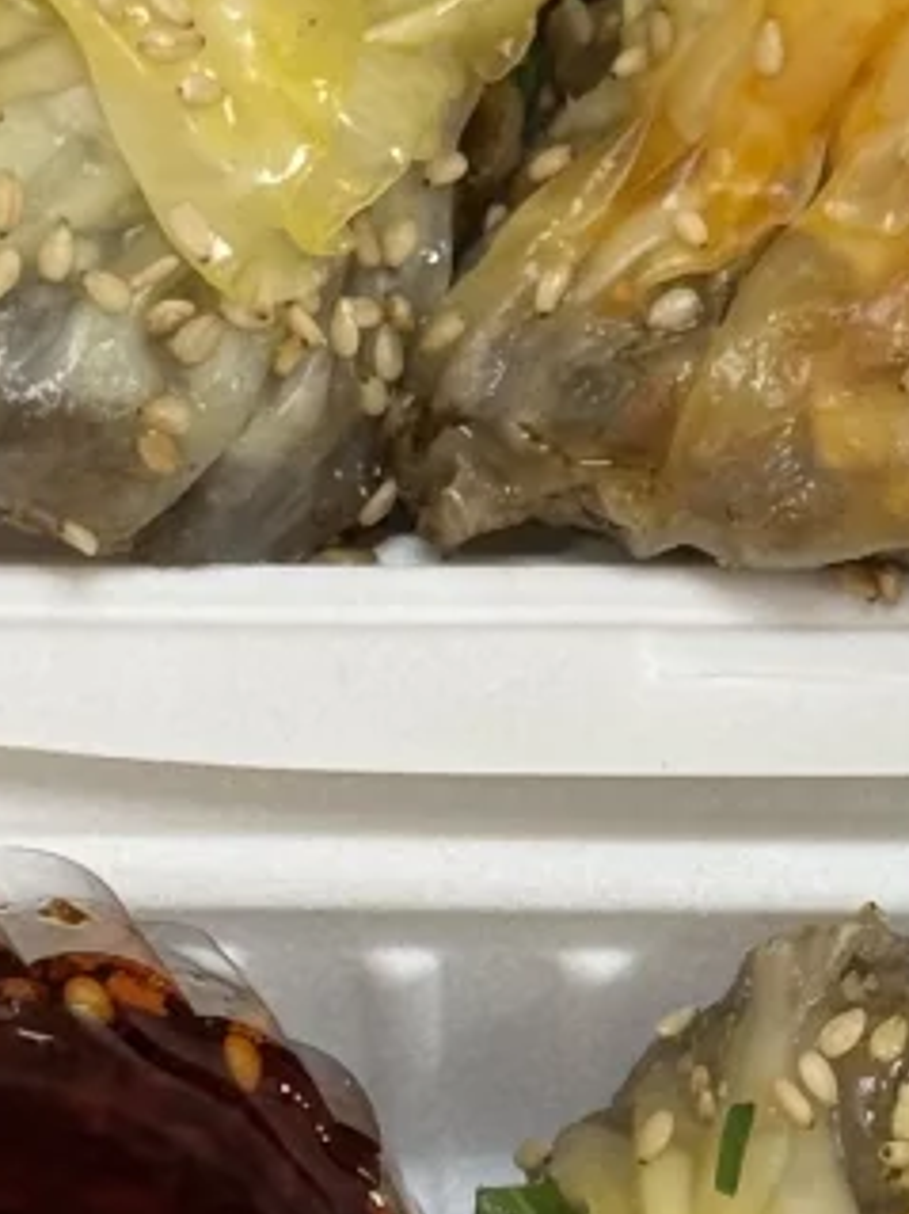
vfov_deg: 9.1
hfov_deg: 6.8
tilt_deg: -60.4
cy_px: 866
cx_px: 966
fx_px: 7603
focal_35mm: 217
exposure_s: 1/100
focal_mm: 6.76
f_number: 1.78
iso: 125
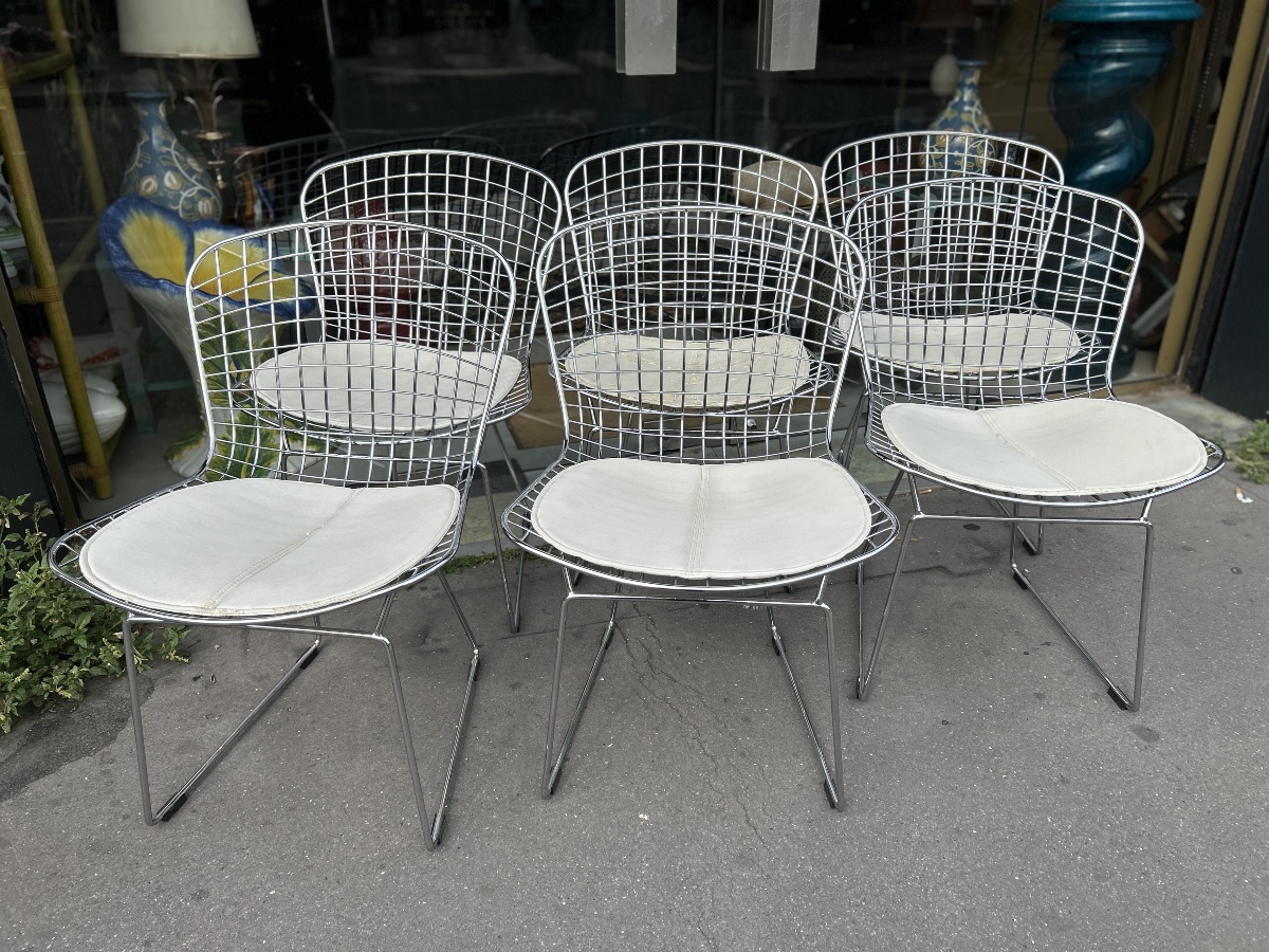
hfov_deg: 67.3
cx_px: 634
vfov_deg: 53.1
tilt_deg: -27.3
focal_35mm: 26
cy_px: 476
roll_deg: +0.3
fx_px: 953
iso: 50
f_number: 1.5
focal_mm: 5.7
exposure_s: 1/3831
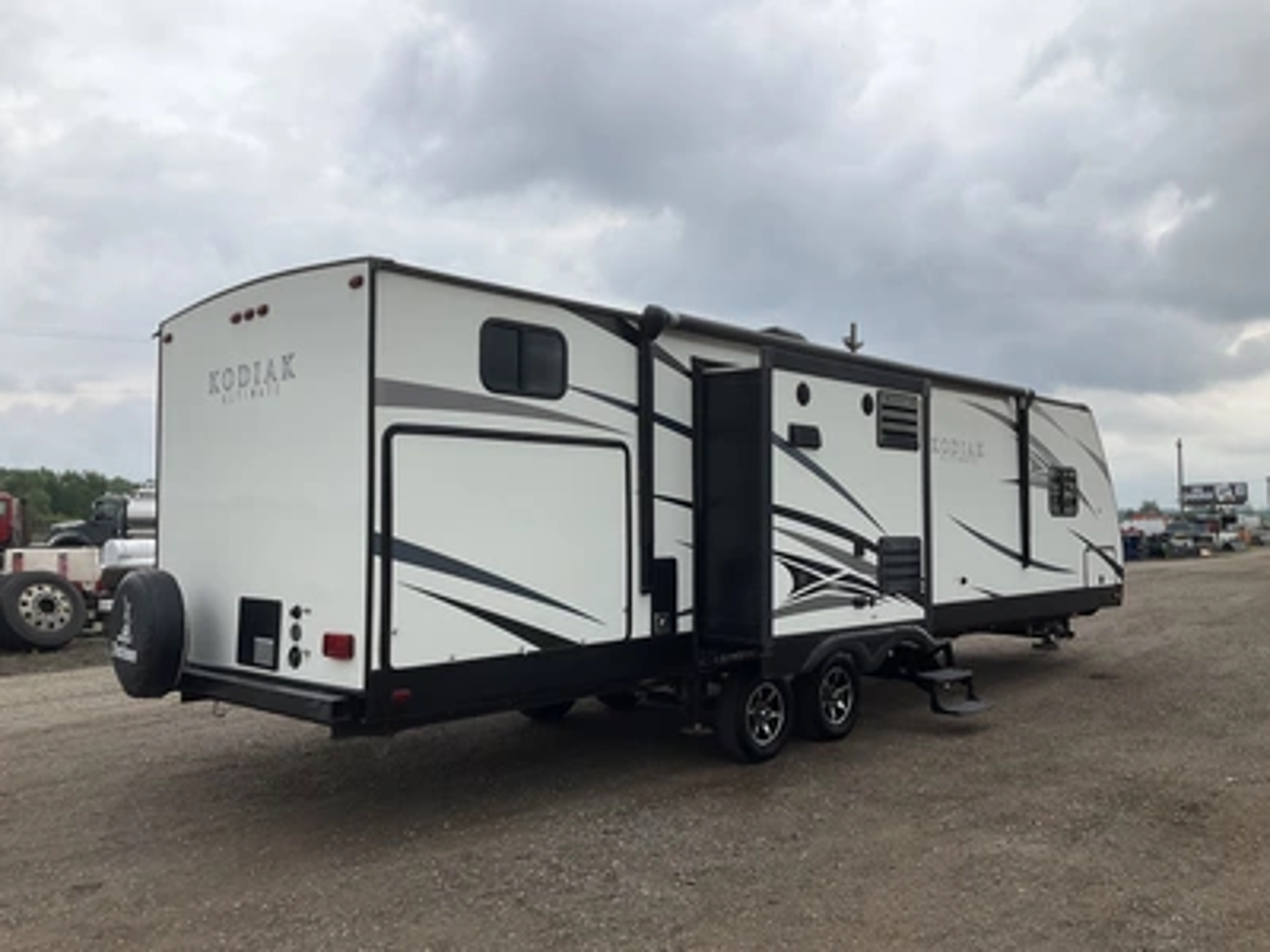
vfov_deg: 48.2
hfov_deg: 61.7
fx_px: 1064
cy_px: 476
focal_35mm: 29
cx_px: 635
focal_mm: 3
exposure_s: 1/1912
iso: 25
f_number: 1.8
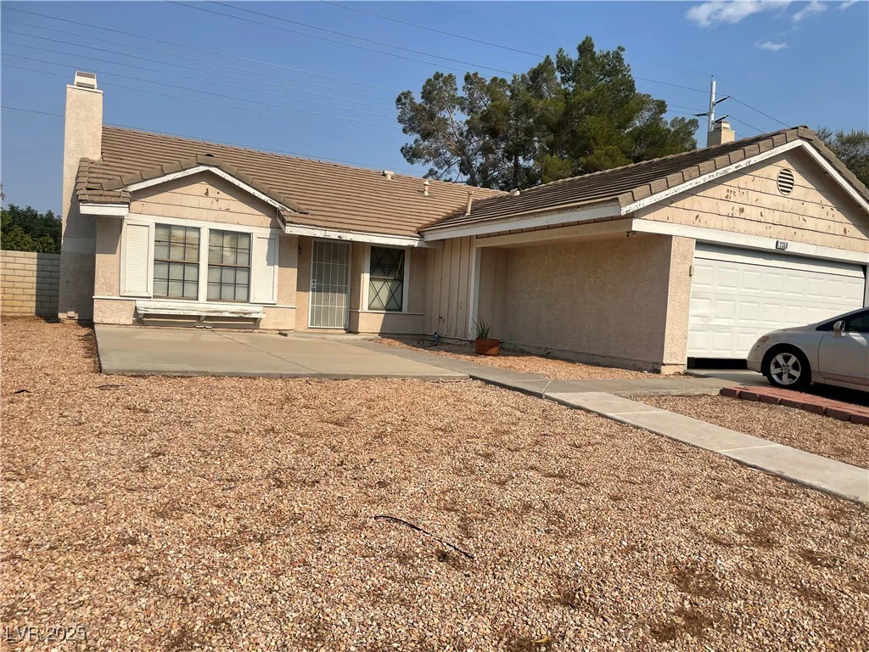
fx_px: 653
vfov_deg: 53.1
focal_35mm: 26
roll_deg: -2.1
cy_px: 326
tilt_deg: -0.8
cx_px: 434
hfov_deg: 67.3
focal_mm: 4.2
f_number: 1.6
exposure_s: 1/6135
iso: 32
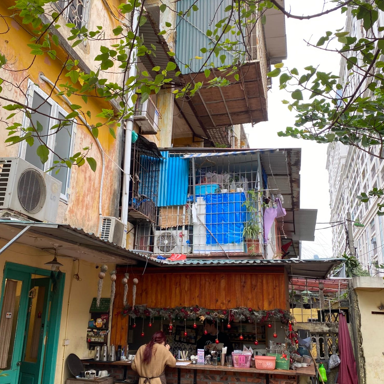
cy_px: 214
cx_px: 191
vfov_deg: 52.4
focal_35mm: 31
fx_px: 389
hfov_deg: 52.5
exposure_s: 1/122
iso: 32
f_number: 1.8
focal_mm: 4.25
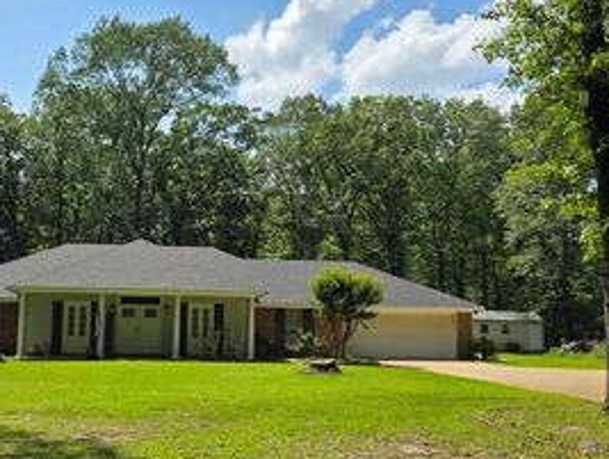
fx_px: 758
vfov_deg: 33.7
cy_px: 234
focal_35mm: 43
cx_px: 219
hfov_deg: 43.4
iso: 64
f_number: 1.7
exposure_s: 1/7944
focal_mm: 6.3
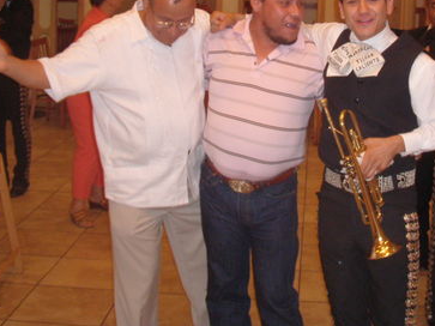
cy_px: 68
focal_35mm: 67
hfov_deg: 28.8
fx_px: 842
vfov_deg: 21.7
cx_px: 289
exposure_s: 1/30
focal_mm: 6.7
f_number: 3.5
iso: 160
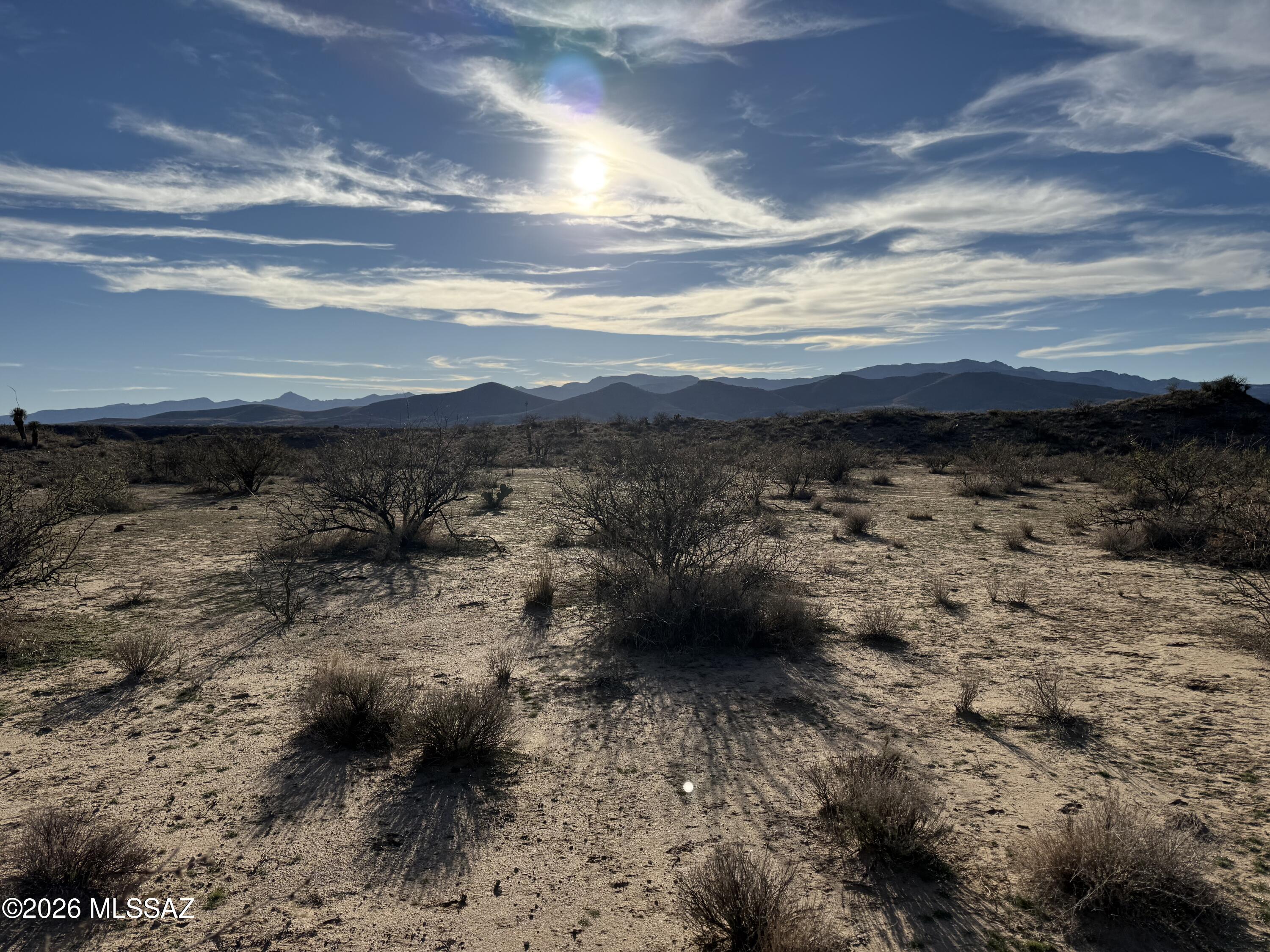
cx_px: 635
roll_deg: +0.3
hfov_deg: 71.6
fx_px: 881
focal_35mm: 24
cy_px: 476
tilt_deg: -2.7
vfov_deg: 56.8
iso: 80
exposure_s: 1/14286
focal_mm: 6.76
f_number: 1.78
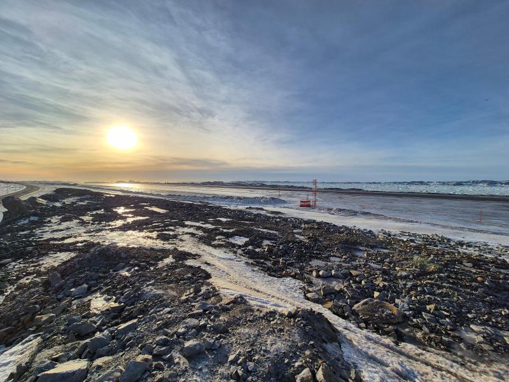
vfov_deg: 89.9
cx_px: 254
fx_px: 191
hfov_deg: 106.2
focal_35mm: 13
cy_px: 191
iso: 50
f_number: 2.2
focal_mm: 2.2
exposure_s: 1/4832
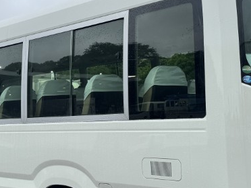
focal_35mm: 66
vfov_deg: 22.2
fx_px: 479
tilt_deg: +4.3
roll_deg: +0.6
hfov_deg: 29.4
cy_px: 83
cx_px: 128
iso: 80
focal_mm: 6.76
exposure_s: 1/1456
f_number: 1.78
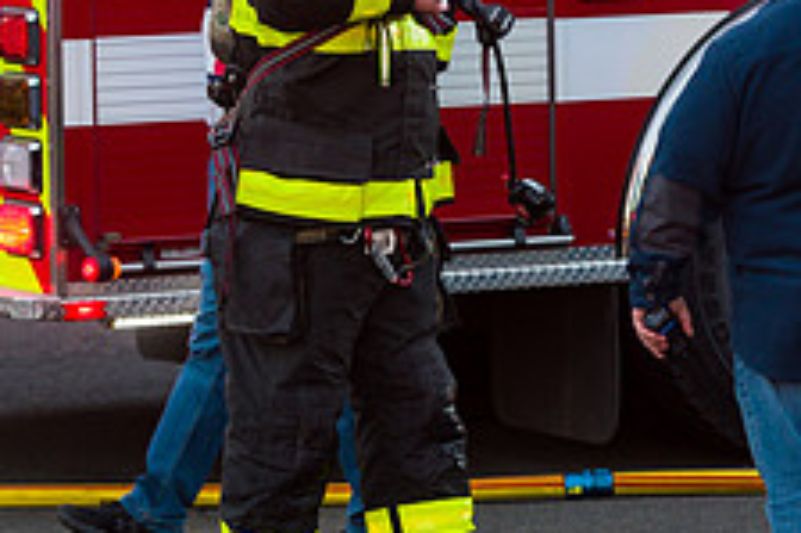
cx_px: 665
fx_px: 6047
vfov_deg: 5.0
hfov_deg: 7.6
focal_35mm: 272
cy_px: 211
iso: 640
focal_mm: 105
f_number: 3.2
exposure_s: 1/250
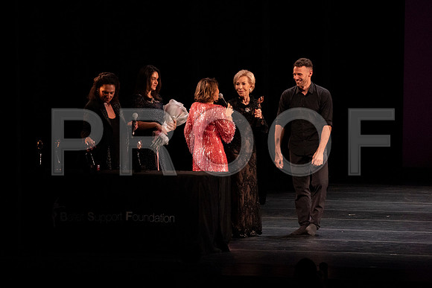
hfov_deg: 6.8
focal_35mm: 303
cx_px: 216
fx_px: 3637
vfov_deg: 4.5
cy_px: 144
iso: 12800
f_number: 10
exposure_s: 1/320
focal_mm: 303
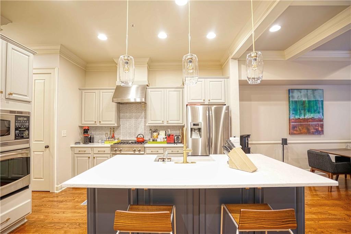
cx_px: 176
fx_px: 156
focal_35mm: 16
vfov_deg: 73.7
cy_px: 117
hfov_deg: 96.8
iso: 100
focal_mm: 16
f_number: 4
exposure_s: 1/1.25
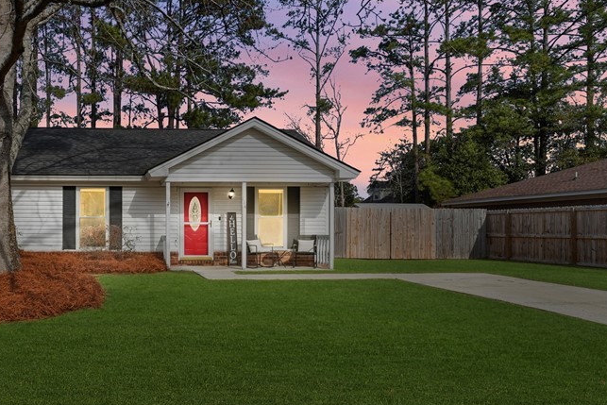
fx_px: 455
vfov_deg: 47.8
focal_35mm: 27
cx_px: 120
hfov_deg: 61.7
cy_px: 228
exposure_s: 1/1250
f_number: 9
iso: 320
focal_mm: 16
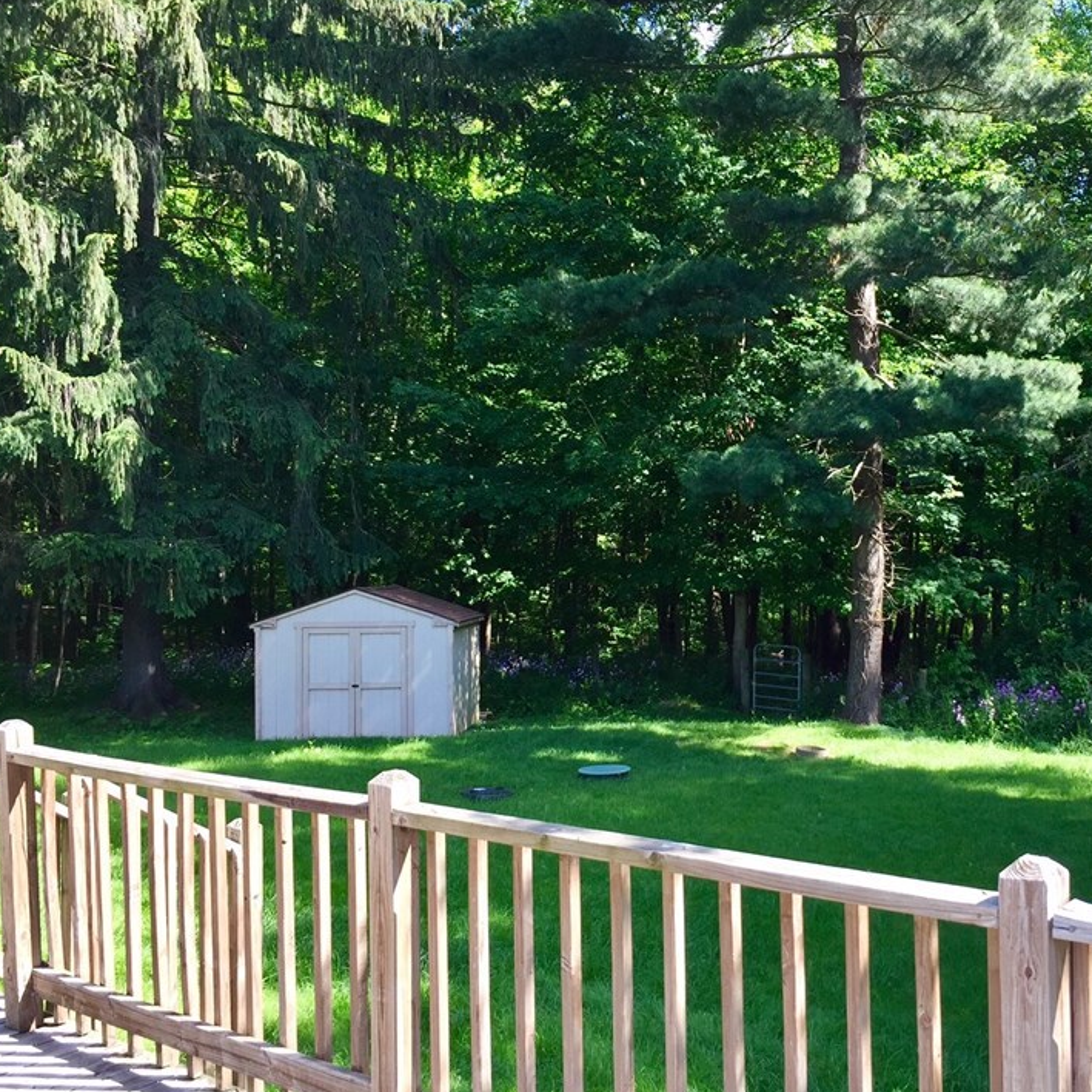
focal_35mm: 37
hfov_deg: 44.2
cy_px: 584
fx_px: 1321
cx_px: 742
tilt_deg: -1.8
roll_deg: -0.7
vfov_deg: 44.9
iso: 32
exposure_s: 1/262
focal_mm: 4.15
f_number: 2.2
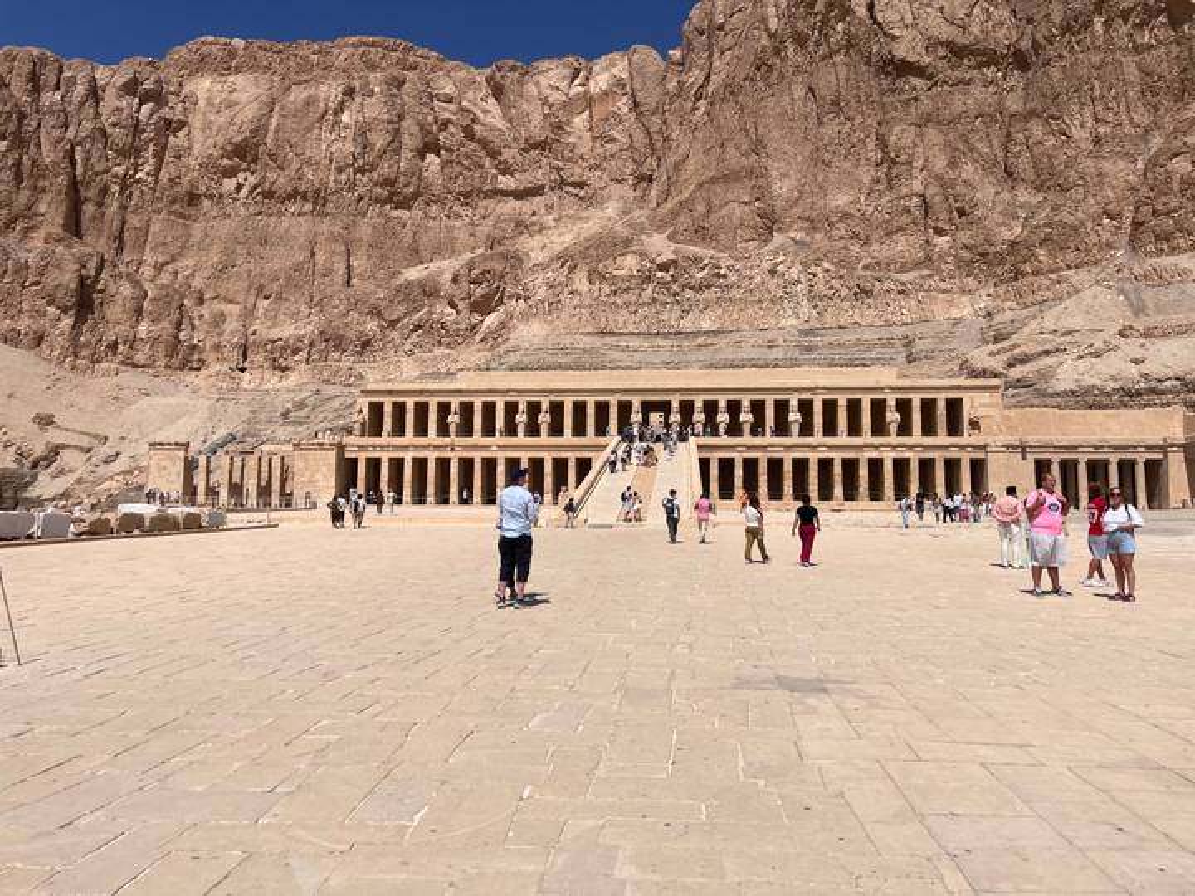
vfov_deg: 53.1
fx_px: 898
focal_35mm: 26
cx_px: 598
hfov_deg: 67.3
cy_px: 448
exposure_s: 1/10870
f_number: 1.6
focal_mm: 5.1
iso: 50
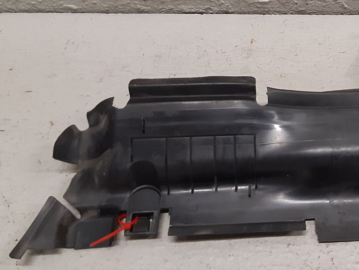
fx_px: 560
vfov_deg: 26.8
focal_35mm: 54
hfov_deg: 33.5
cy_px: 77
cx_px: 327
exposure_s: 1/50
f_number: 1.7
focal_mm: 3.93
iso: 160
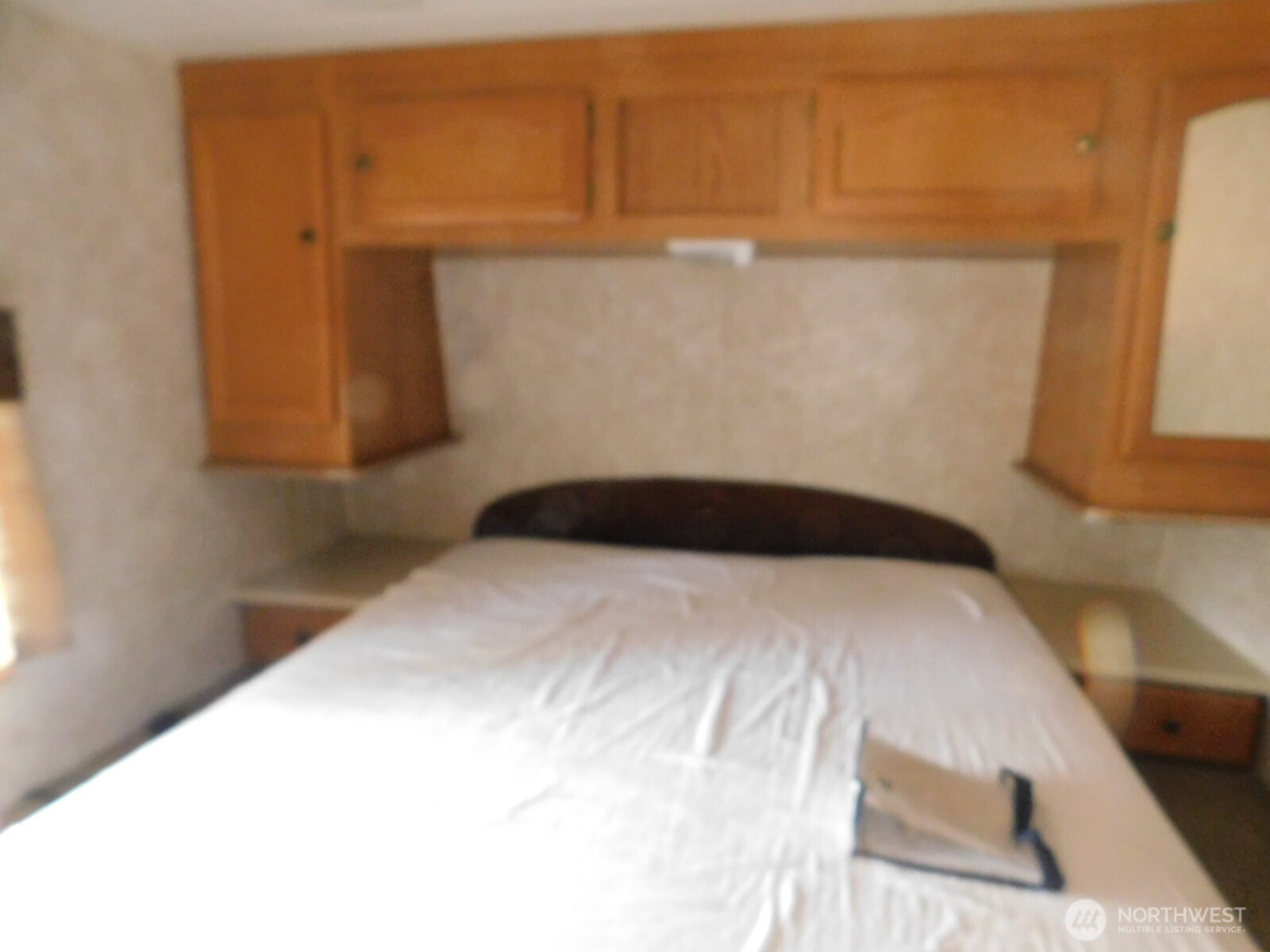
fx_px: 844
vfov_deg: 58.9
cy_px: 476
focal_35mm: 23
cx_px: 635
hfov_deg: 73.9
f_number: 3
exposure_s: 1/4
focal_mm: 4
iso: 800
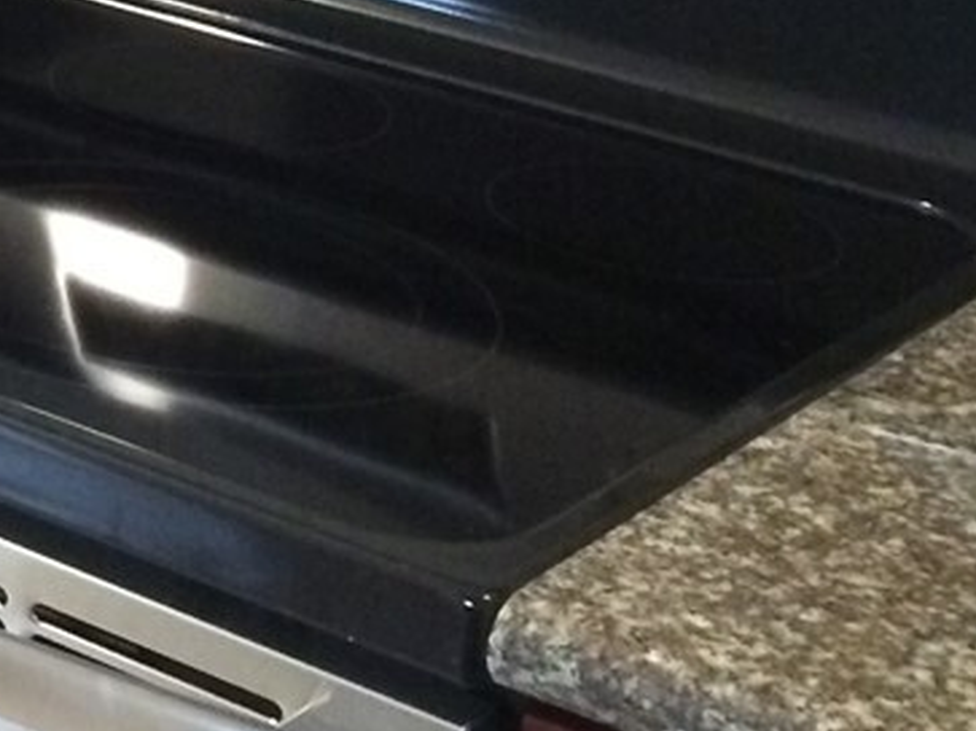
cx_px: -1119
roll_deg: -0.1
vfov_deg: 11.1
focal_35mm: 128
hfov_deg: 12.9
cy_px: -425
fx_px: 3608
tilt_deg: -10.1
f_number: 2.2
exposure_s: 1/30
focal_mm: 4.15
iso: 320
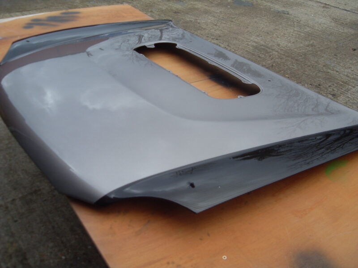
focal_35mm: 35
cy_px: 134
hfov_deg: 52.6
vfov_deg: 40.7
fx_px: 362
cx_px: 179
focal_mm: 6.3
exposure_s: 1/125
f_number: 7
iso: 80
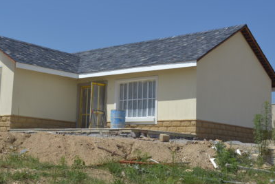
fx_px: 481
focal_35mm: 63
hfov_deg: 31.7
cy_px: 70
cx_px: 95
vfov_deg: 21.5
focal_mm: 28
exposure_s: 1/250
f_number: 8
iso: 100
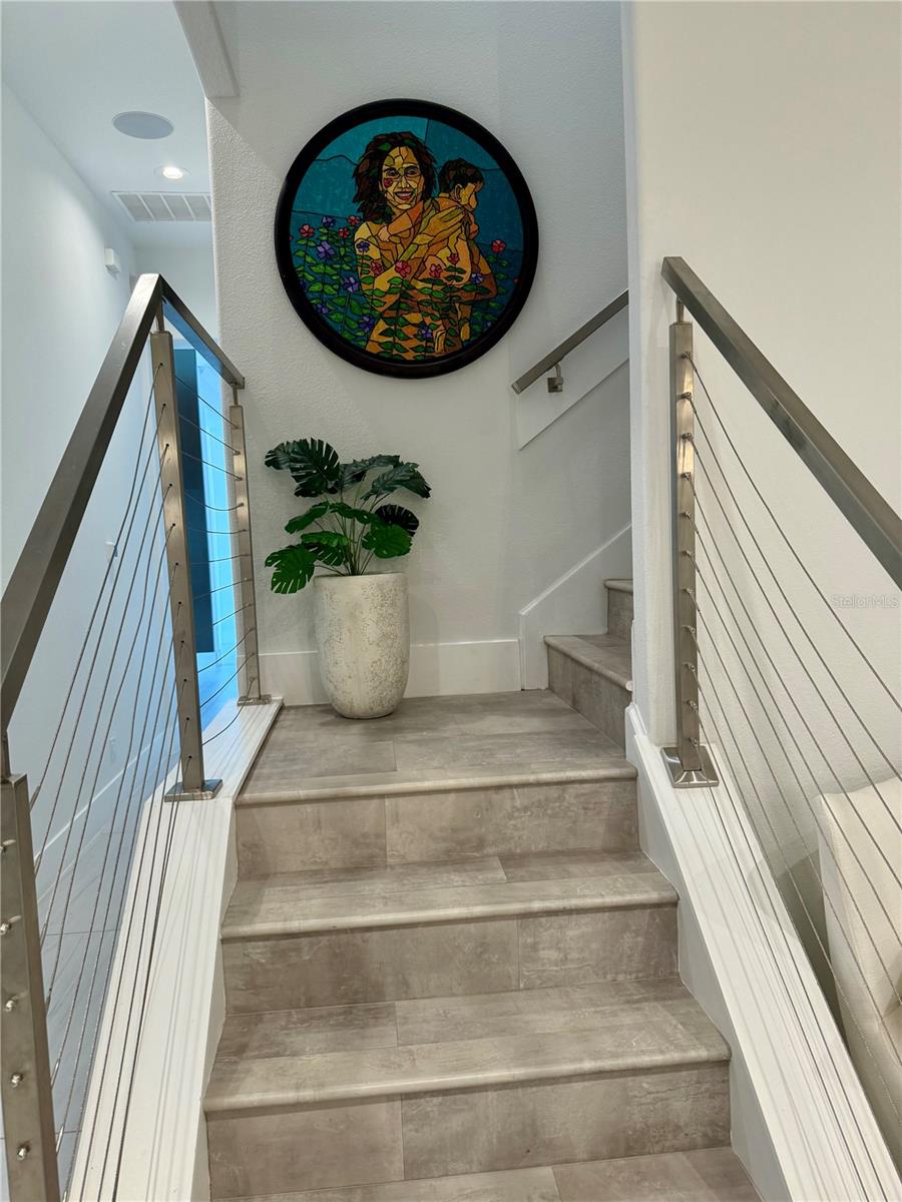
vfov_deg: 71.6
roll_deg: +1.3
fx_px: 834
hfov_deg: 56.8
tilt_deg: -2.6
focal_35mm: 24
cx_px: 451
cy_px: 601
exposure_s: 1/120
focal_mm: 6.76
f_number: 1.78
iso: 200
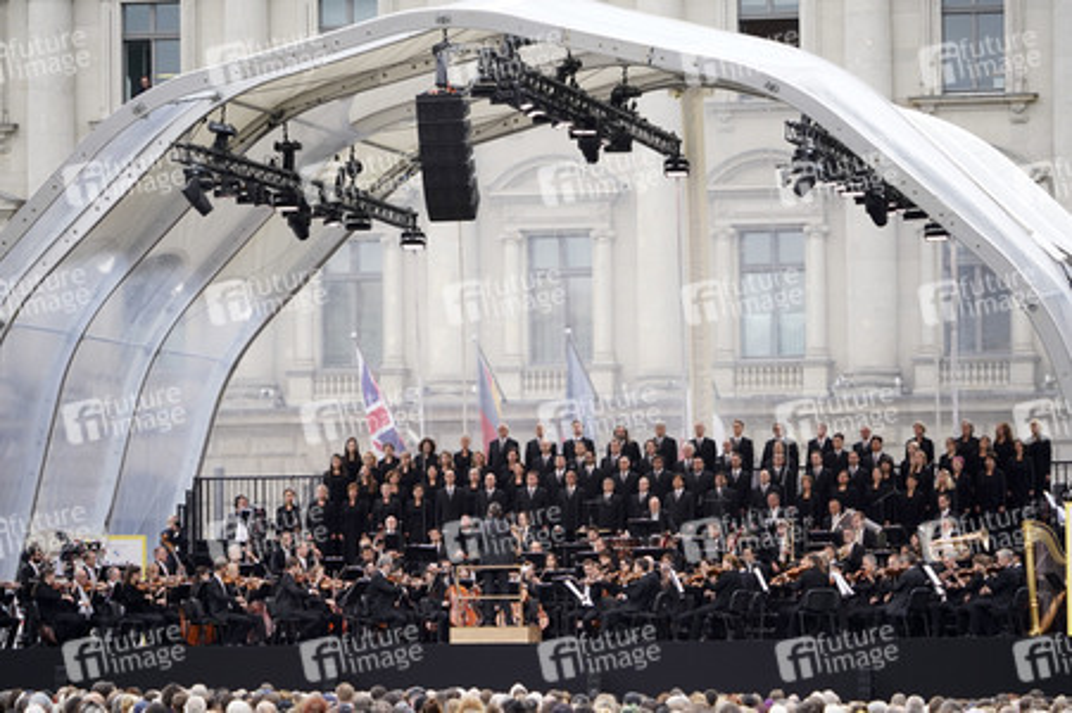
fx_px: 5951
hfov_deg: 10.3
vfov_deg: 6.9
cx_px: 536
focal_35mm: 200
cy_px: 356
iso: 1600
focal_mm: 200
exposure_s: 1/640
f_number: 5.6
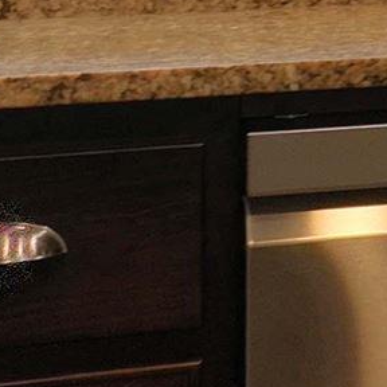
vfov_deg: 7.6
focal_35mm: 226
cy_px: -267
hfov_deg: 5.6
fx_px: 2859
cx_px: 1982
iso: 200
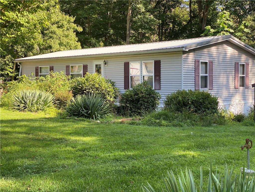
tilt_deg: -1.7
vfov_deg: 28.0
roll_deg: +0.2
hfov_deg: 36.8
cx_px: 128
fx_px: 383
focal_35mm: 52
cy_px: 96
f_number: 2
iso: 20
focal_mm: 6
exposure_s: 1/149
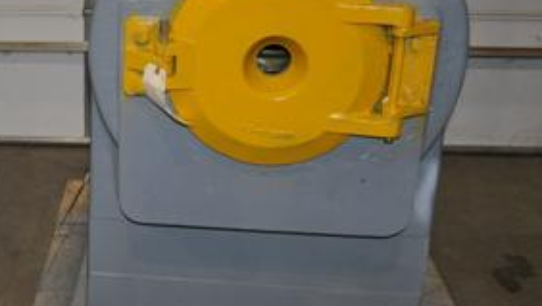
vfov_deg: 19.5
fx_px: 892
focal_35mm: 62
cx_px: 32
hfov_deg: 31.8
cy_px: 150
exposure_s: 1/60
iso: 800
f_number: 3.8
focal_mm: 20
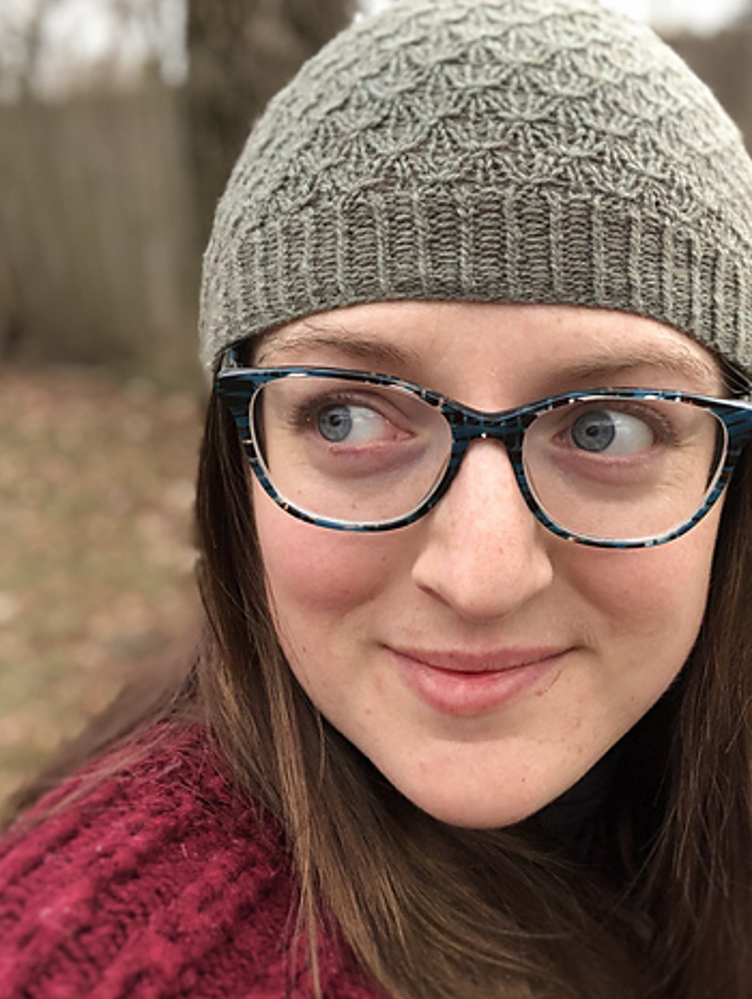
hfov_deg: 32.7
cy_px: 486
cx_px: 485
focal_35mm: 44
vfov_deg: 42.9
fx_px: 1272
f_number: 2.2
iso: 25
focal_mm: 2.87
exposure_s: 1/30
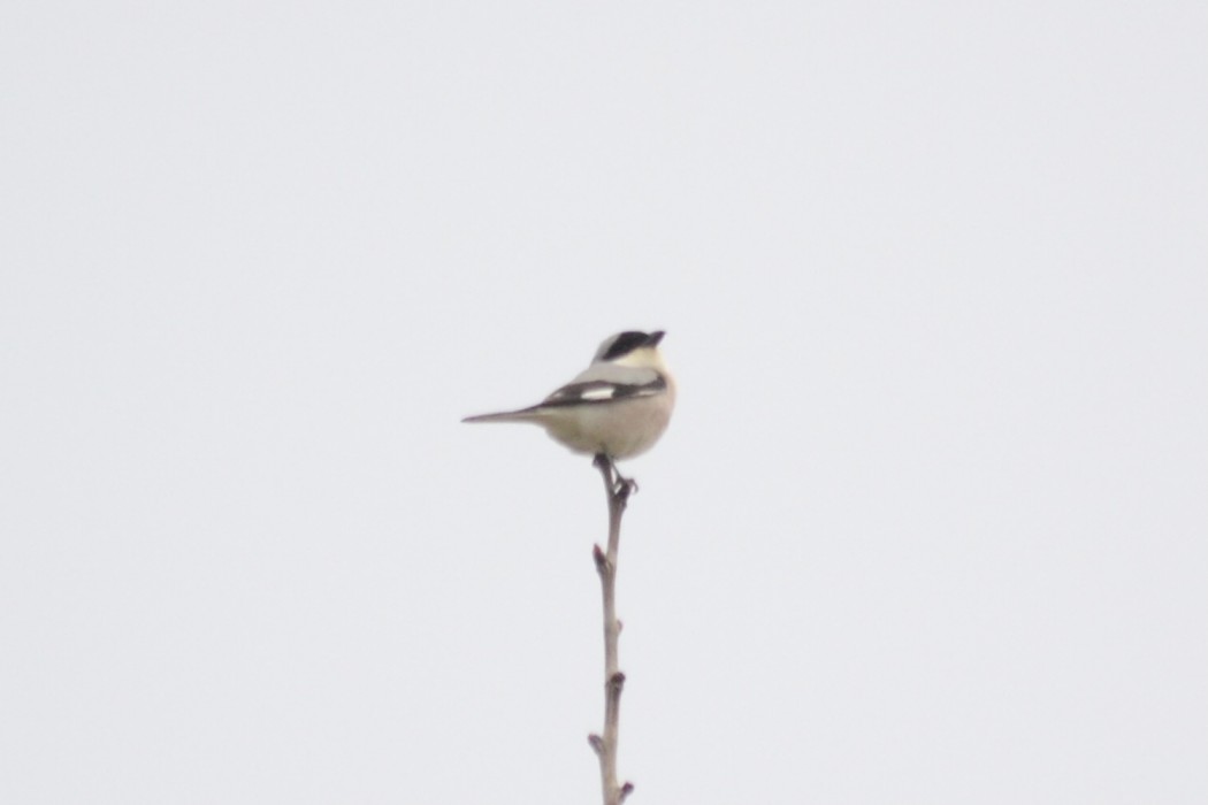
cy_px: 402
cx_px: 604
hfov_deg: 4.6
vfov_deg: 3.1
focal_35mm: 450
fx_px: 15099
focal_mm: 300
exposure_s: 1/4000
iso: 800
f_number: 5.6
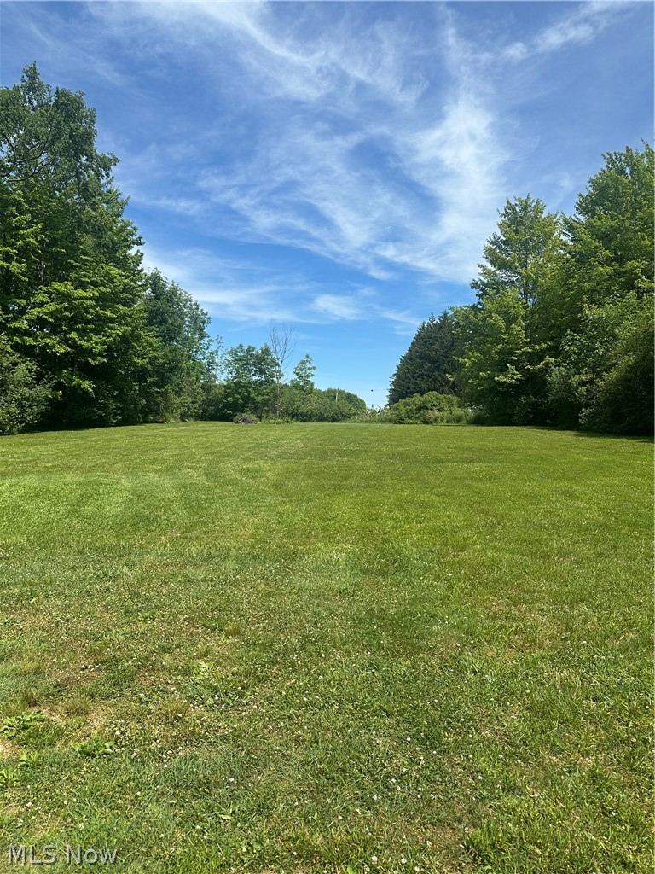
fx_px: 606
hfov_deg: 56.8
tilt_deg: +1.7
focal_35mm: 24
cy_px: 437
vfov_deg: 71.6
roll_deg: -2.3
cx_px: 328
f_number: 1.78
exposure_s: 1/4184
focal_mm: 6.86
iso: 80
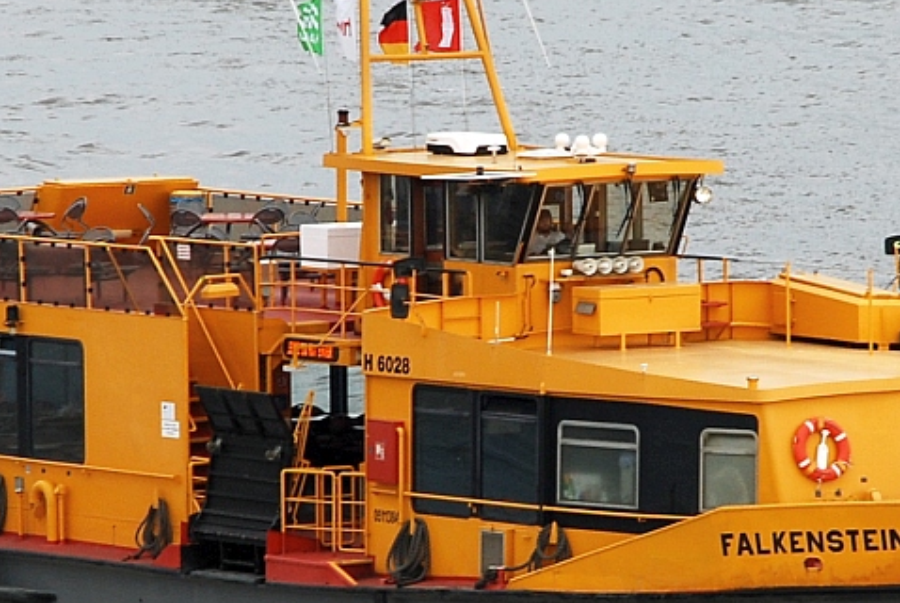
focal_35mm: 434
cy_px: 399
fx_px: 10865
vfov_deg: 3.2
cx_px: 448
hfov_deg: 4.7
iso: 200
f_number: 8
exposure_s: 1/125
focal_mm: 135
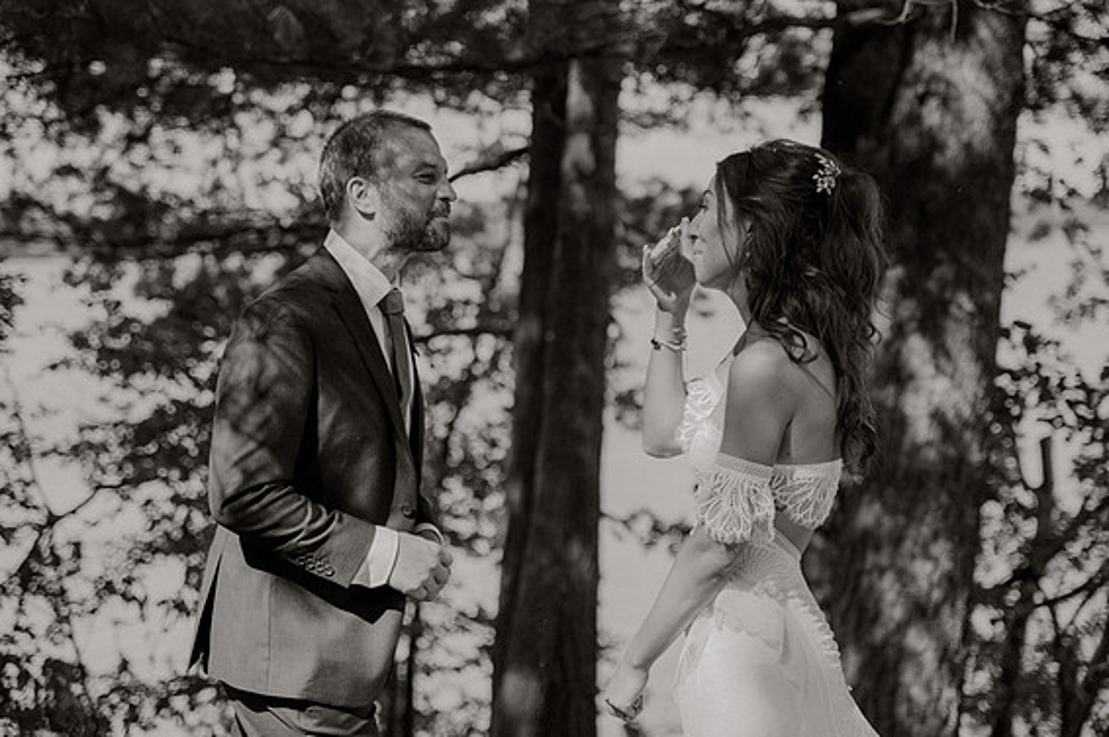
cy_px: 368
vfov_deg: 18.4
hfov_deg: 27.4
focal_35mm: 74
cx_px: 544
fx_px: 2277
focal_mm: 70
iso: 800
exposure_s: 1/8000
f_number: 2.8
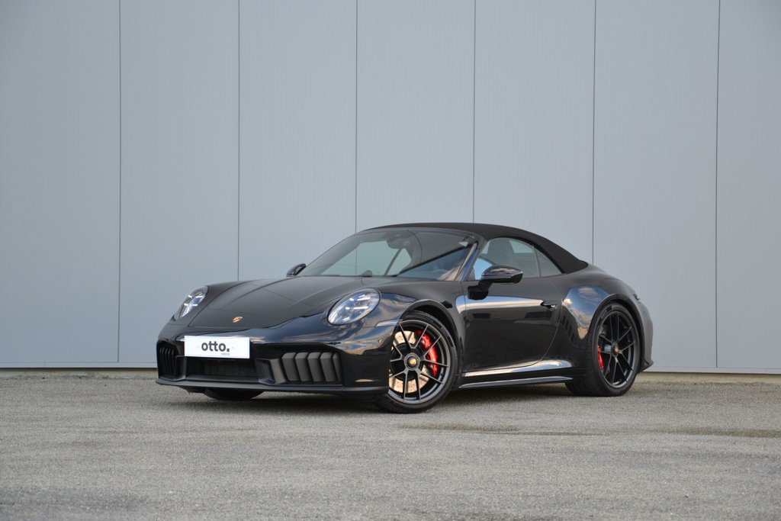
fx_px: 2018
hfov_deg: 21.9
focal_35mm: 93
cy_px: 260
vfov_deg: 14.7
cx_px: 390
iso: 320
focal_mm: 62
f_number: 5.6
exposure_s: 1/125
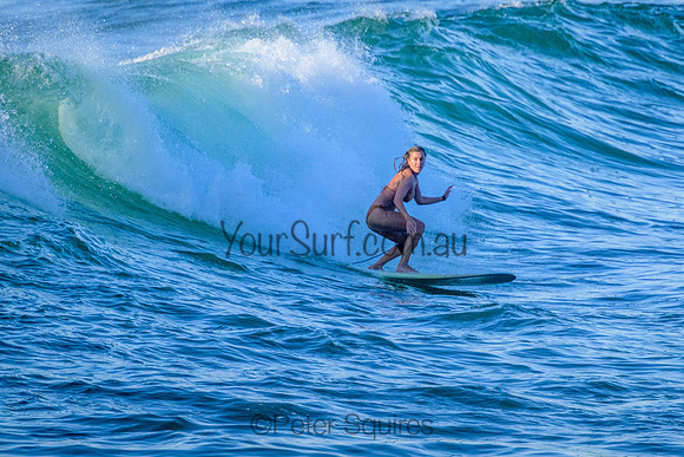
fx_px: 18202
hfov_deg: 2.2
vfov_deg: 1.4
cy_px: 185
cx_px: 409
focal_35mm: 958
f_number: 11
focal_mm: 800
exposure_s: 1/2000
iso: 2000
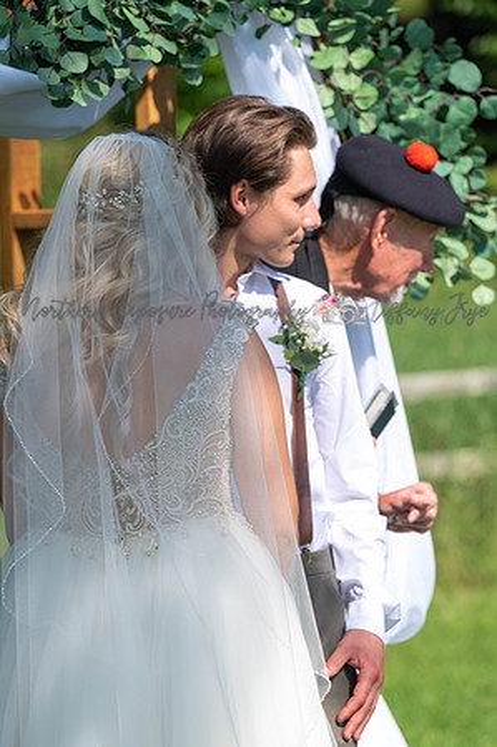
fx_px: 4151
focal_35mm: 200
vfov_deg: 10.3
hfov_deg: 6.9
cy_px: 374
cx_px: 248
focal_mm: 200
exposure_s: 1/500
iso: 100
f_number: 5.6
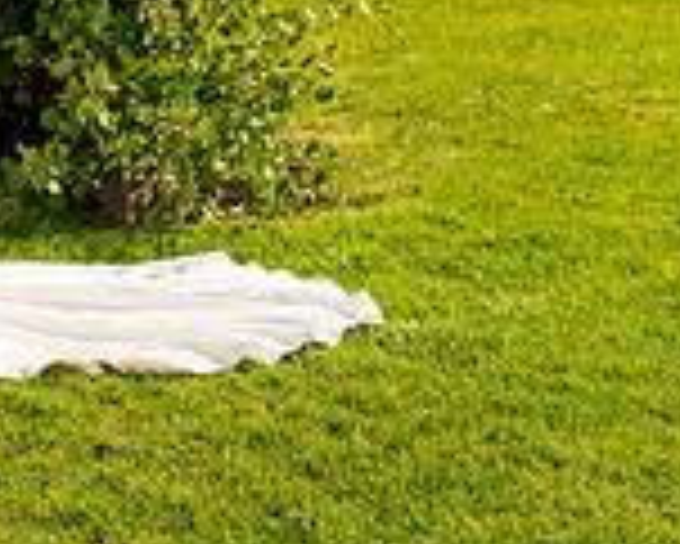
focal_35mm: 126
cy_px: -196
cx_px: -302
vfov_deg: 11.9
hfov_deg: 14.4
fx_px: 2537
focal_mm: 35
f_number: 4.5
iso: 400
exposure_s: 1/2500
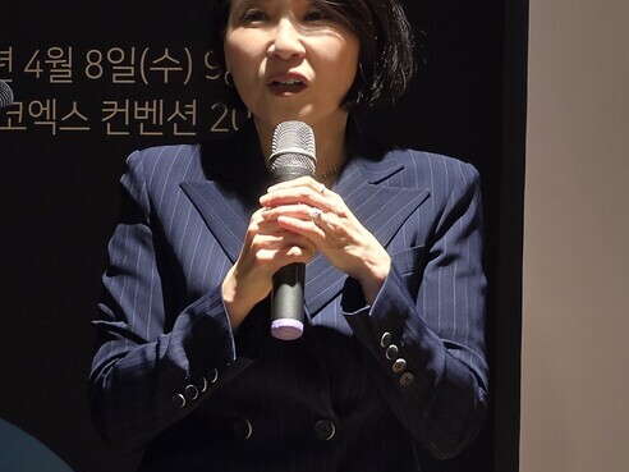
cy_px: 82
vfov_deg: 5.0
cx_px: 449
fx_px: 5433
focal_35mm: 299
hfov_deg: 6.6
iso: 400
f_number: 2.9
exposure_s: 1/60
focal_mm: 18.6
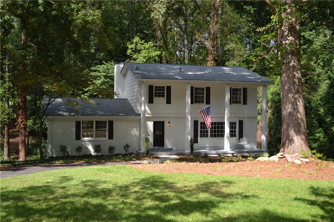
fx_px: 403
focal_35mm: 44
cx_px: 167
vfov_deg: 30.8
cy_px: 111
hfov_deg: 45.0
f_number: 4.5
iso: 100
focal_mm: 29
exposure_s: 1/160
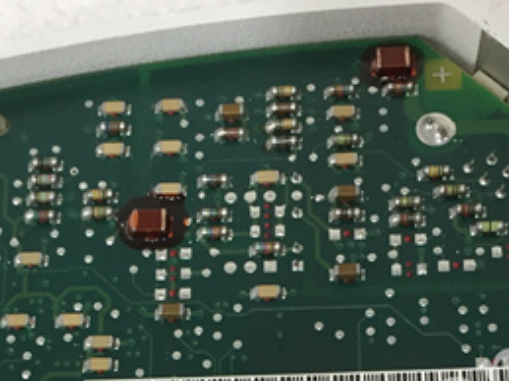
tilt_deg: -64.4
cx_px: 222
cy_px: 522
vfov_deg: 16.4
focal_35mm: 84
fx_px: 1235
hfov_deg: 23.3
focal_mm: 4.15
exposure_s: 1/33
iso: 125
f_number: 2.2
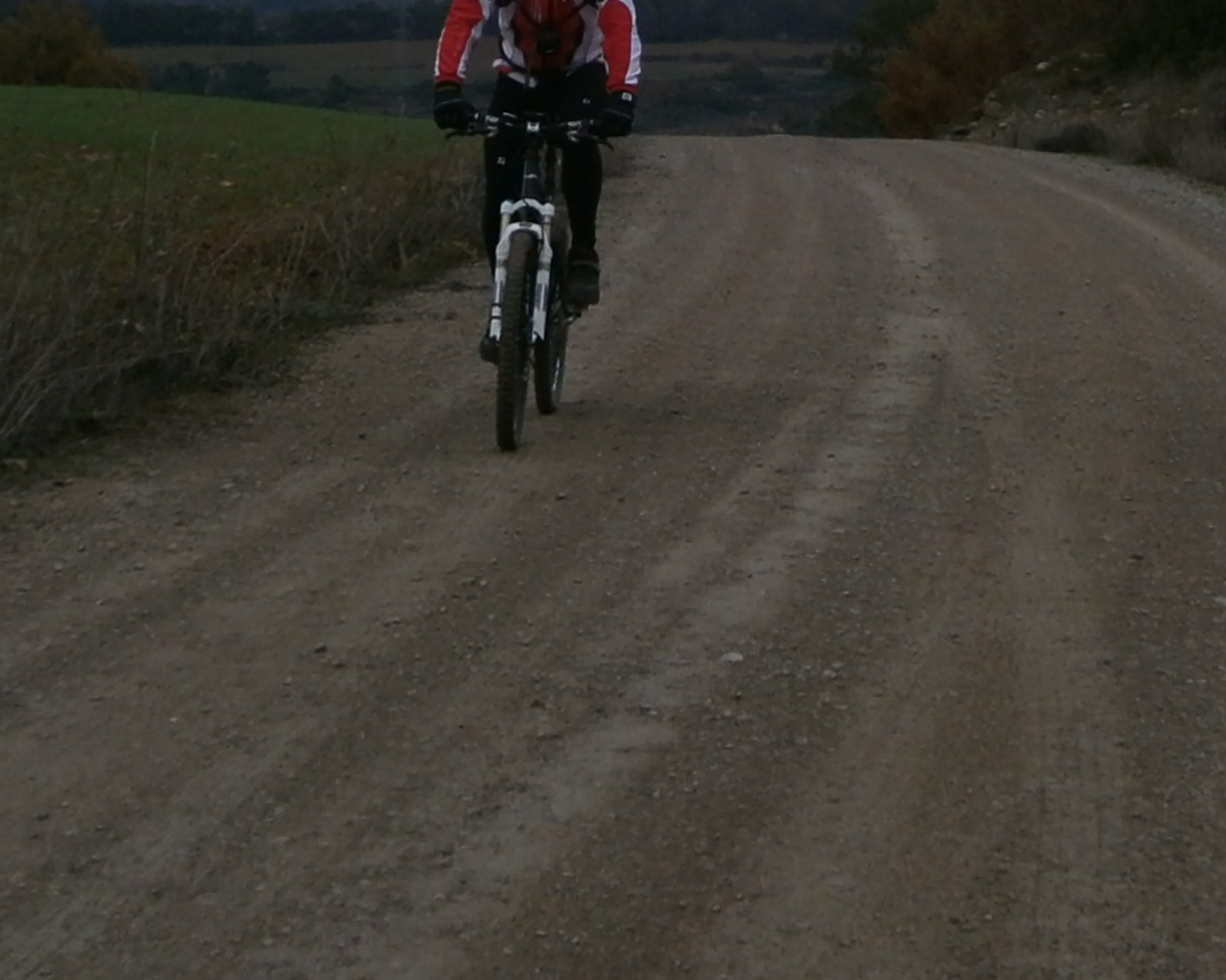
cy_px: -165
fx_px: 3809
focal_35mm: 105
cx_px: 723
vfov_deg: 14.3
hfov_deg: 18.3
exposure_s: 1/320
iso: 100
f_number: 3.4
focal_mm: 6.9
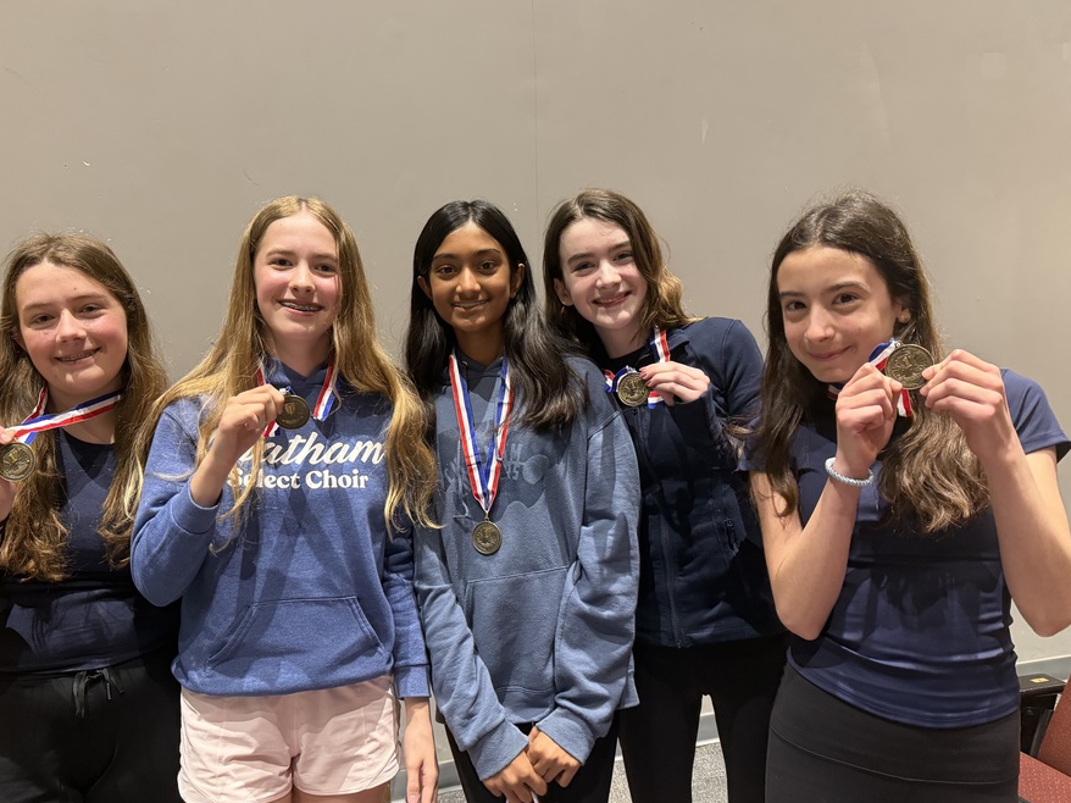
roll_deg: +1.2
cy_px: 402
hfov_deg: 63.3
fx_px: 866
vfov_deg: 49.7
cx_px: 481
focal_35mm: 28
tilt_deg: -5.6
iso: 500
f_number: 1.78
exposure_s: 1/60
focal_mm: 6.76
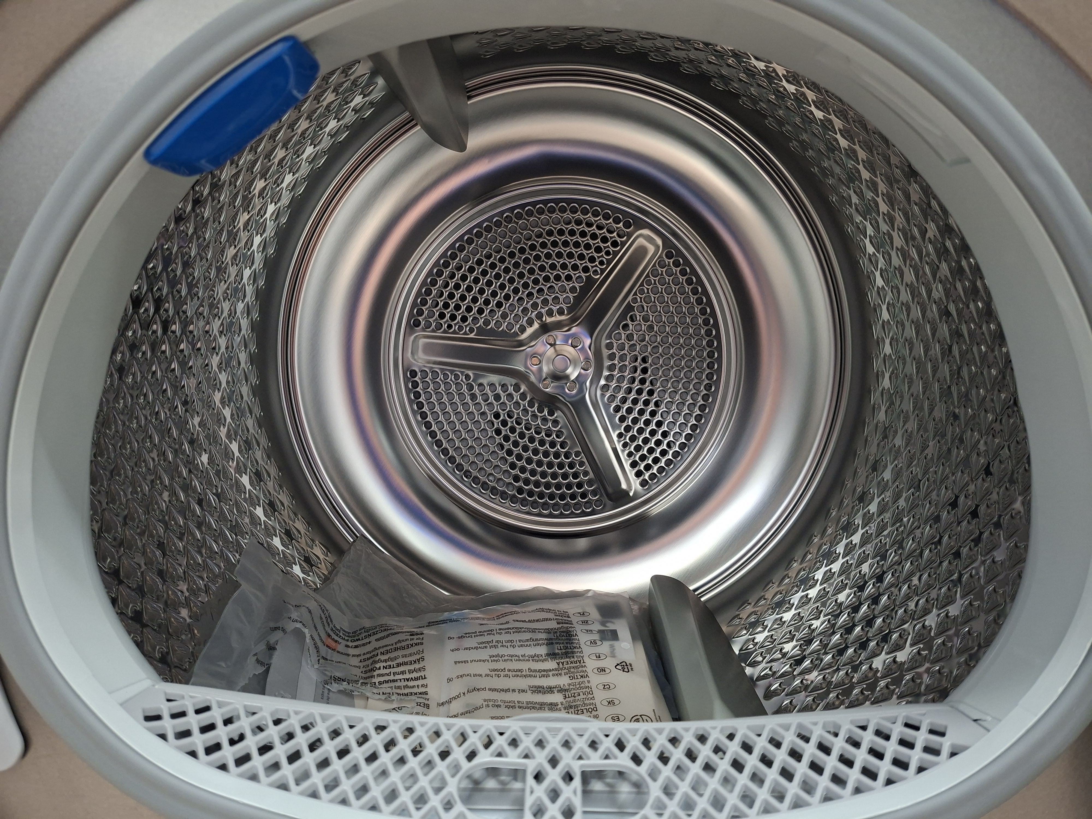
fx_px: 726
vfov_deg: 58.9
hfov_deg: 73.9
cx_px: 546
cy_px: 410
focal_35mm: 23
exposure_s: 1/25
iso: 500
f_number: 1.8
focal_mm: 5.54
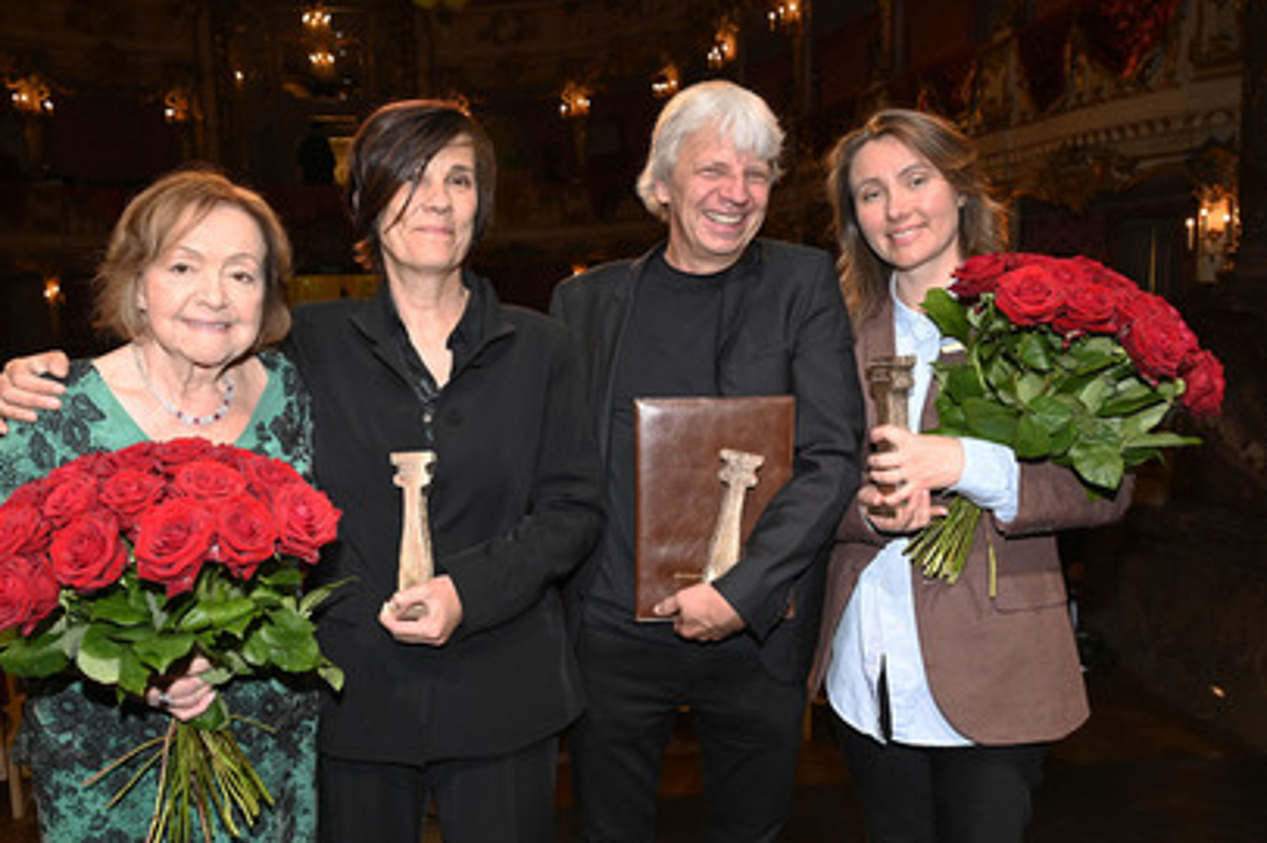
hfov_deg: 61.0
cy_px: 459
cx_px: 594
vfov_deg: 42.8
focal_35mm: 31
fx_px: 1074
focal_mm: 27.5
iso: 1250
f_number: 6.3
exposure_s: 1/100
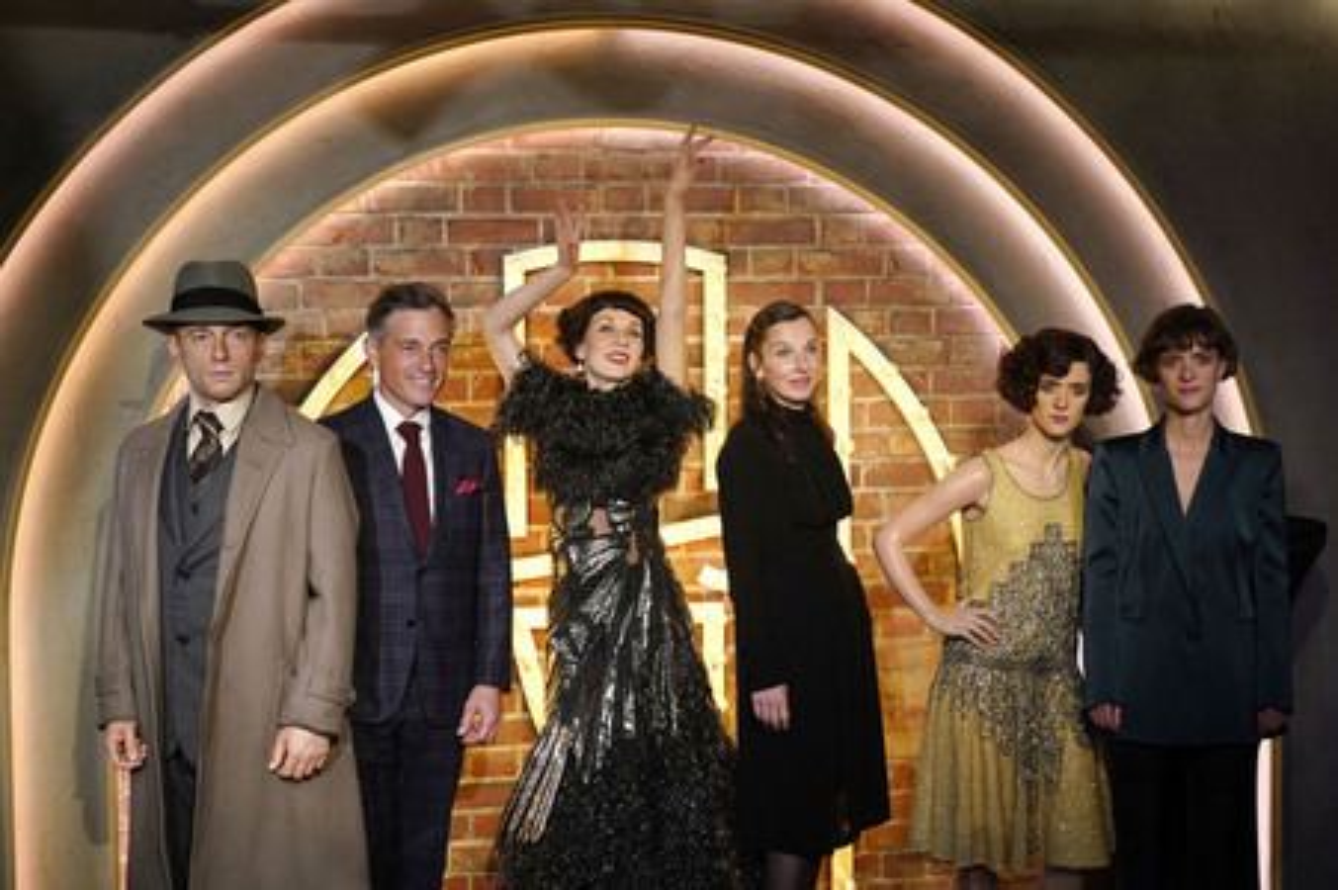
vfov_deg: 28.0
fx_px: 1783
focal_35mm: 48
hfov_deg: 41.1
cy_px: 445
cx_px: 669
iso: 2000
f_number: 4
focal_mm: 48
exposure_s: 1/100
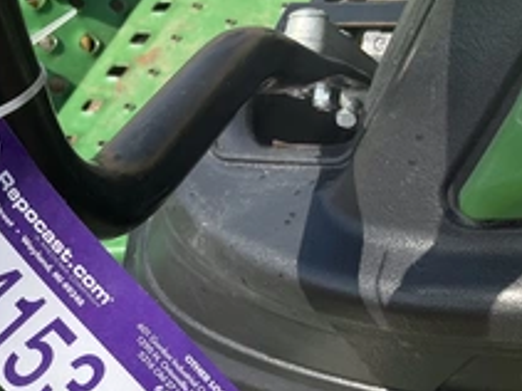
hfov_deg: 33.7
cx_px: 87
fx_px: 829
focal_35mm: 55
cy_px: 329
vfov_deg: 25.9
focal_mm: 3
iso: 25
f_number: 1.8
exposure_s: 1/1490
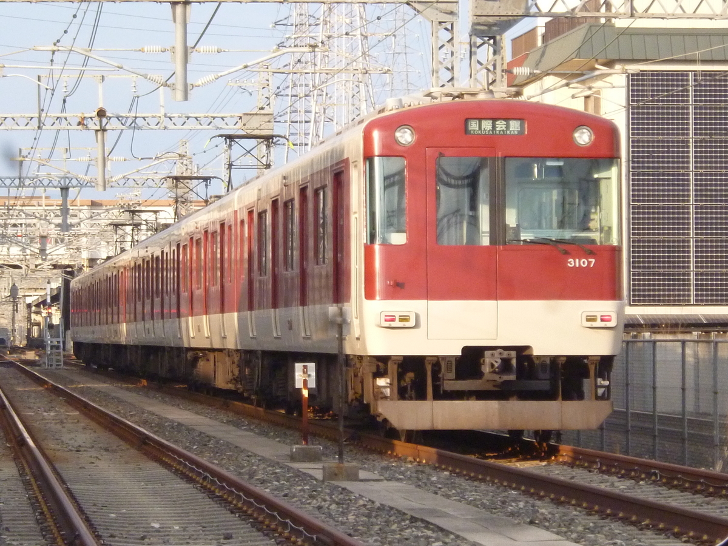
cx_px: 364
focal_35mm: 189
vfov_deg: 7.9
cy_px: 273
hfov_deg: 10.5
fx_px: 3975
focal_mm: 20
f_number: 6.5
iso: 400
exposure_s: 1/125
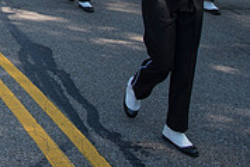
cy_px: -98
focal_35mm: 78
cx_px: -91
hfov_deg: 22.6
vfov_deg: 15.8
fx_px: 542
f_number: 5.6
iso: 200
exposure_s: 1/500
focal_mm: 24
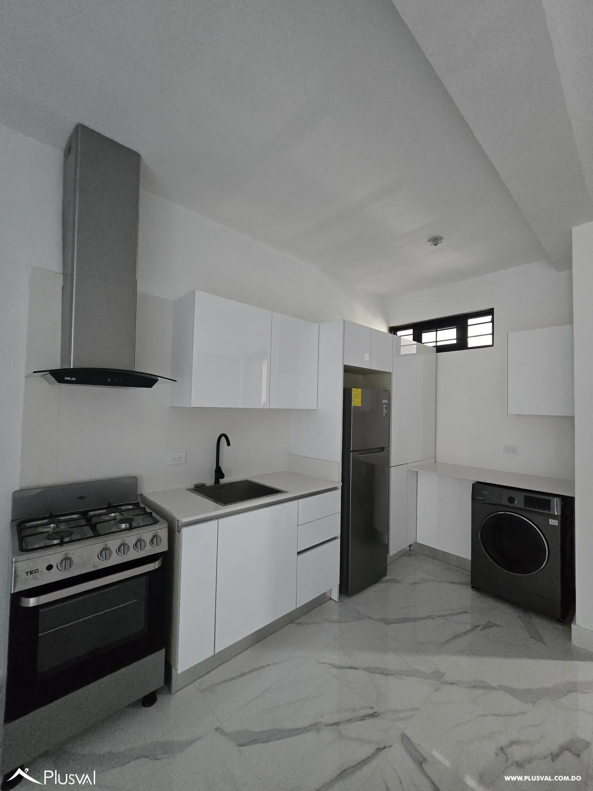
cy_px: 396
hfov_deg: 89.9
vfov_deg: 106.2
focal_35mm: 13
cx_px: 296
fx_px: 297
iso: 1250
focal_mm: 2.2
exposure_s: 1/60
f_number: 2.2
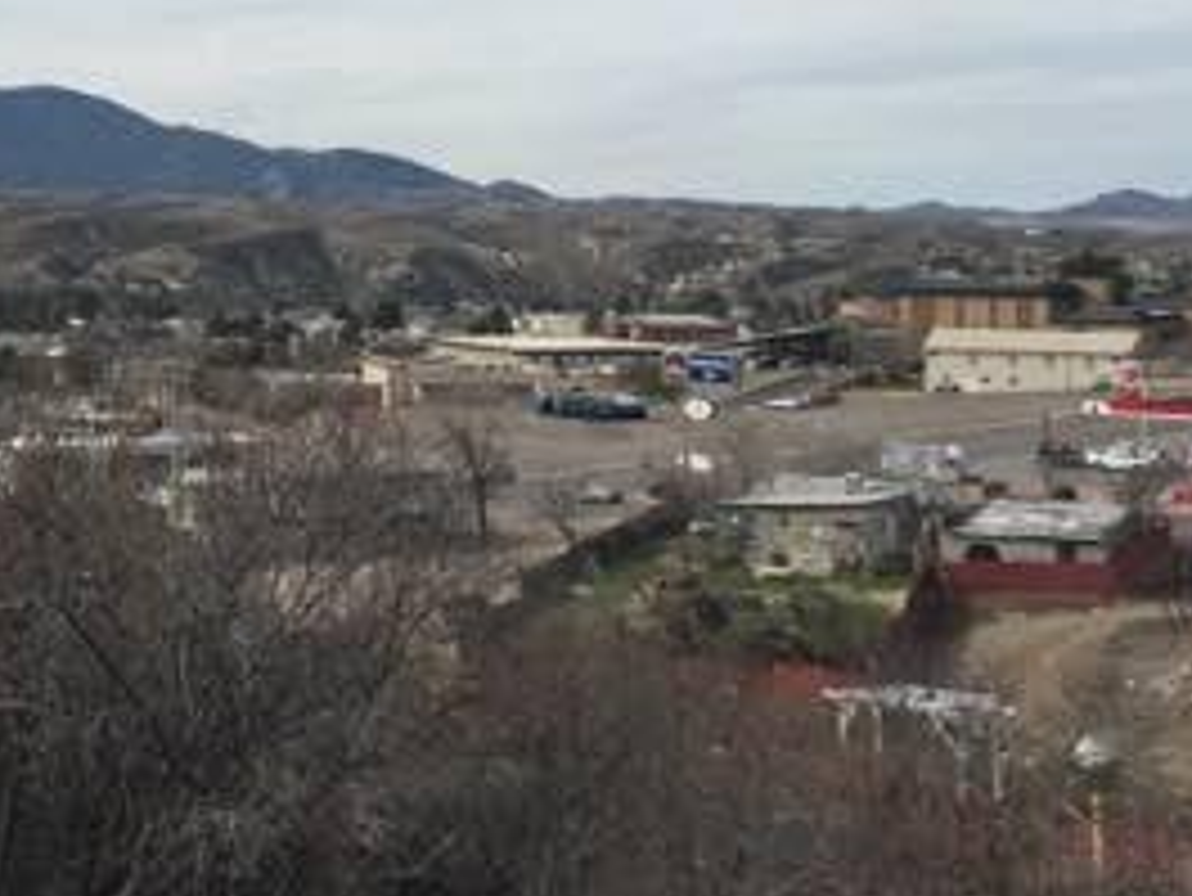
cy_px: 212
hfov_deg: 27.2
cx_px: 234
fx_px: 2412
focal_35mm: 70
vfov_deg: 20.8
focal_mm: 4.15
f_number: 2.2
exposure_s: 1/2475
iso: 32
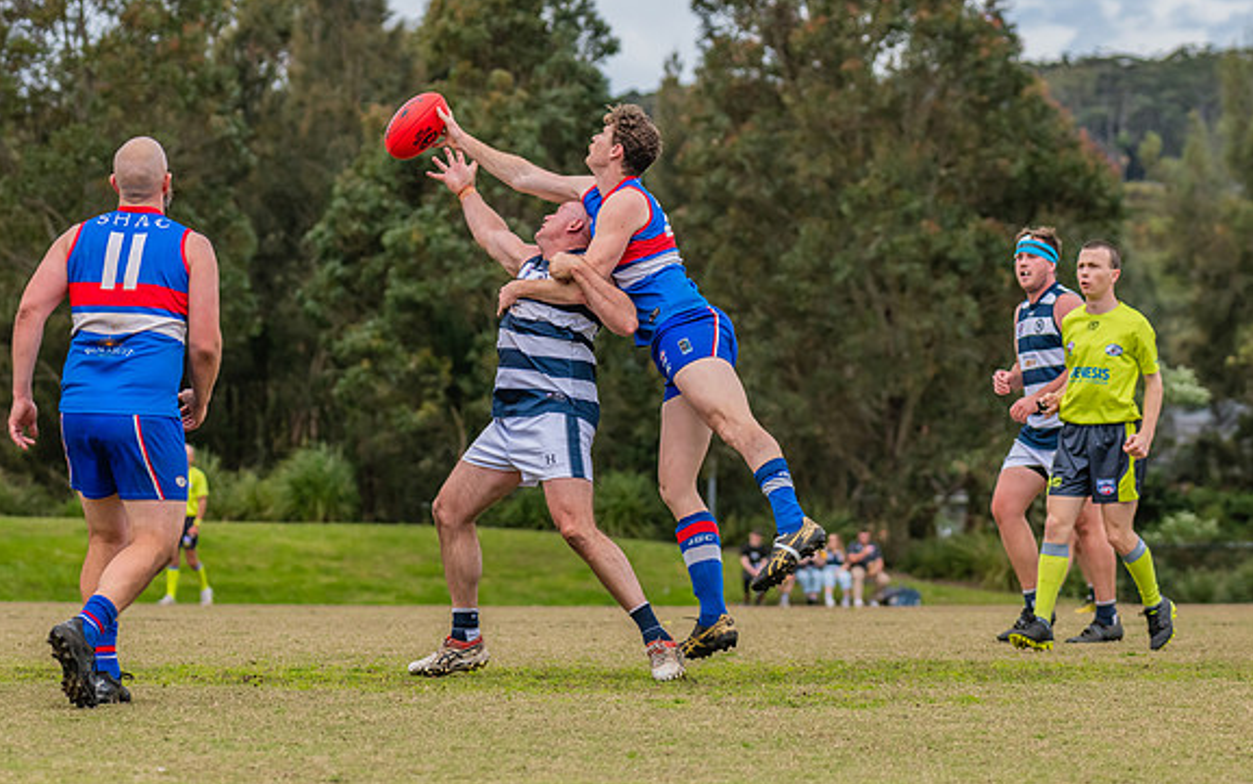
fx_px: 7139
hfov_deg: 10.0
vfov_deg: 6.3
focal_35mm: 209
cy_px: 309
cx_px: 622
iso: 800
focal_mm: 170
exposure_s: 1/2000
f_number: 6.3
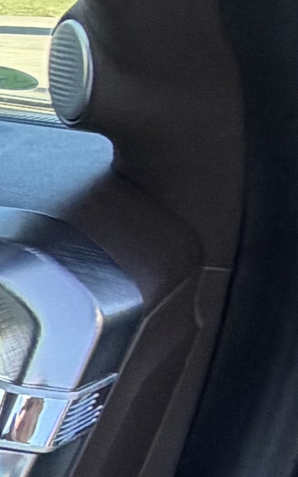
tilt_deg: -21.2
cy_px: 435
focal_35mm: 104
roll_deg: +1.0
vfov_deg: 19.6
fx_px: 1352
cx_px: -1373
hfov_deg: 5.6
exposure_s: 1/121
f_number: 2.2
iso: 50
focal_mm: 2.22
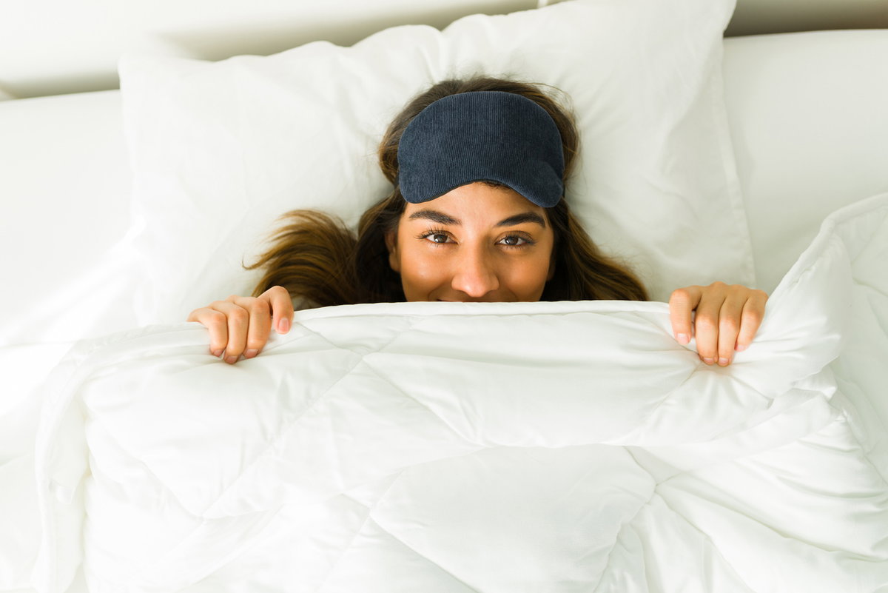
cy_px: 296
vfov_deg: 37.9
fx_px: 864
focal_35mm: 35
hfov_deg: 54.4
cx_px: 444
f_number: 1.8
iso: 160
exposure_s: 1/160
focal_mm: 35
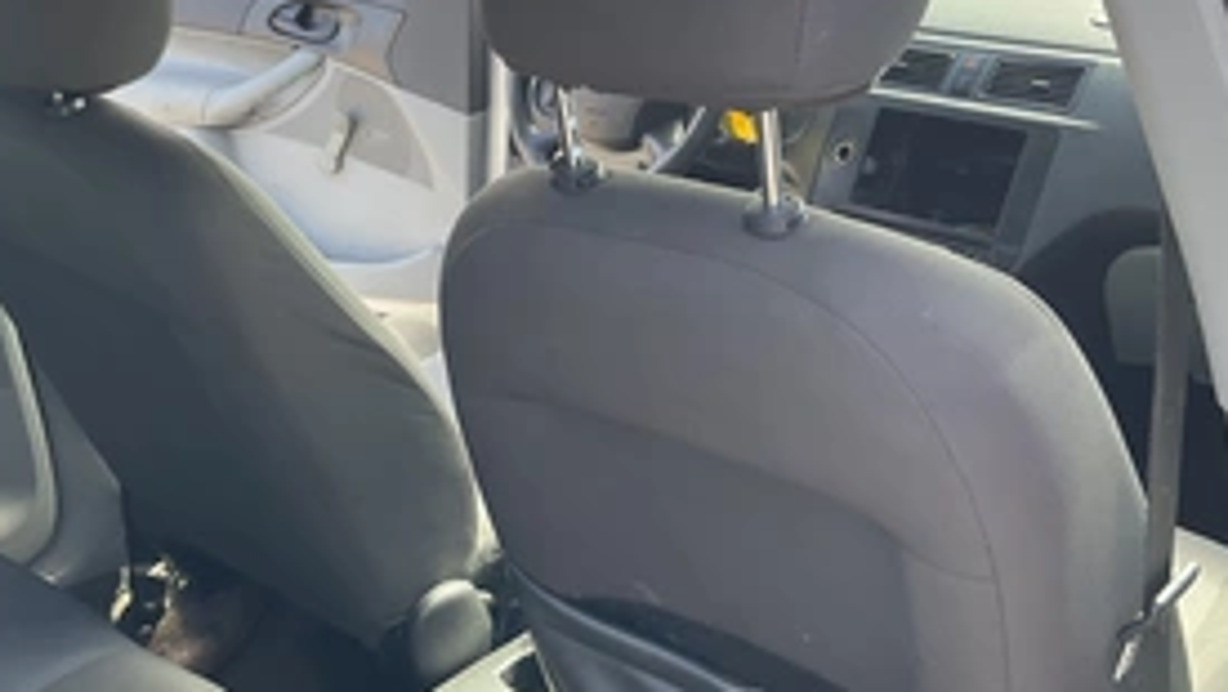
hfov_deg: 44.5
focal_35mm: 46
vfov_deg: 26.0
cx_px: 545
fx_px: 1499
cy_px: 326
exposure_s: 1/122
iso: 40
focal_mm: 3
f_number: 1.8
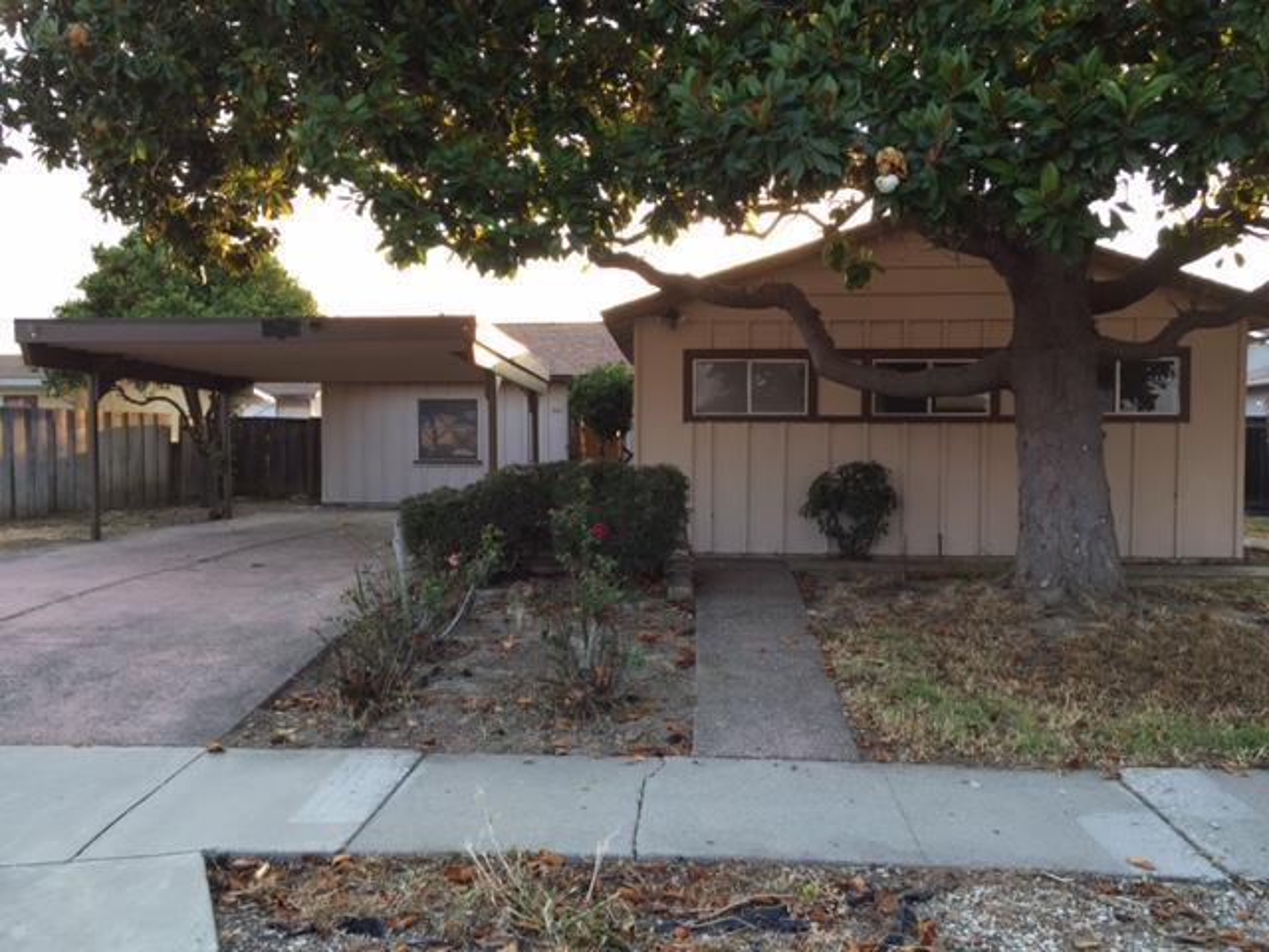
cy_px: 476
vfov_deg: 48.2
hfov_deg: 61.7
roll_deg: -1.1
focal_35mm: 29
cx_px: 634
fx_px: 1063
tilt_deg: -2.2
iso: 32
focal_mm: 4.15
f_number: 2.2
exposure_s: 1/120
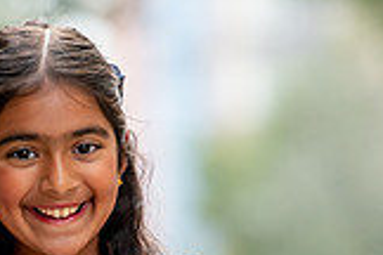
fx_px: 7702
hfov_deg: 2.8
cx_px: 43
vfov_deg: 1.9
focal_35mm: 724
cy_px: 359
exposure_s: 1/500
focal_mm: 200
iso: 800
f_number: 3.2
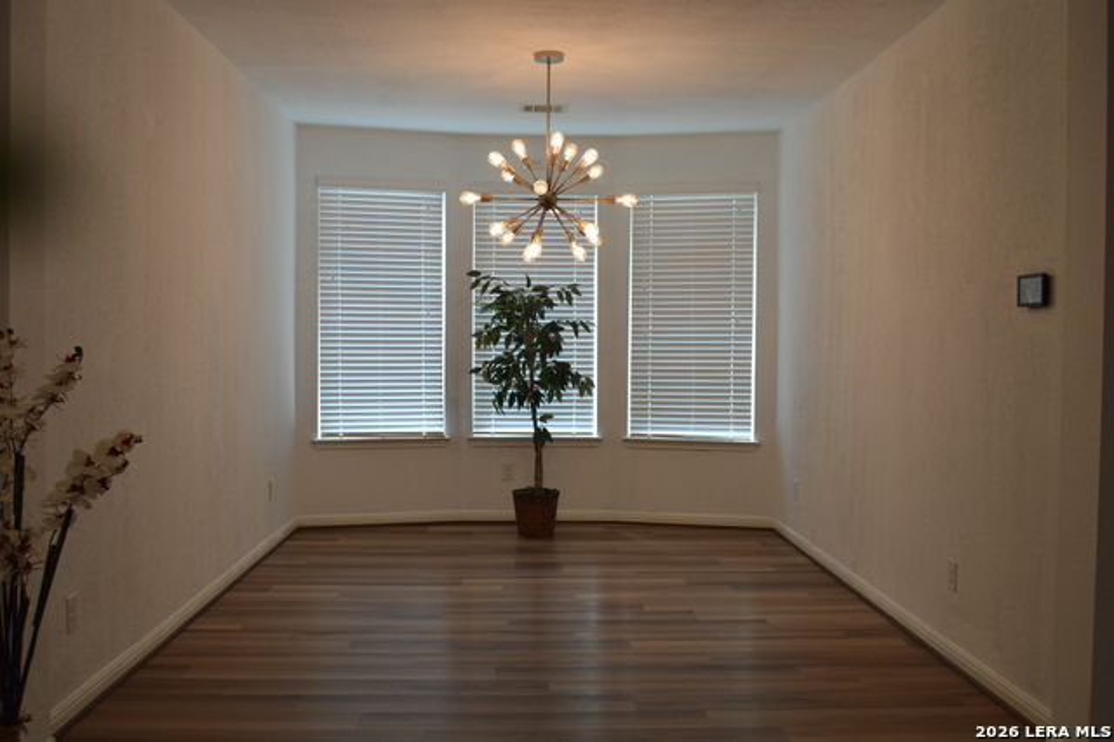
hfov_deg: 57.2
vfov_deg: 39.9
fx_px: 1021
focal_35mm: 33
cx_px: 557
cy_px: 371
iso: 400
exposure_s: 1/80
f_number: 4.5
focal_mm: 22
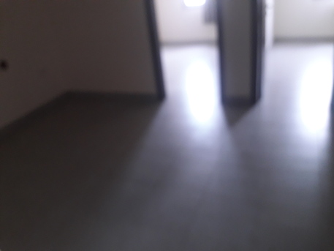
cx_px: 167
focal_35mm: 27
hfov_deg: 65.3
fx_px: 261
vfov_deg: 51.4
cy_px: 126
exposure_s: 1/25
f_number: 1.9
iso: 200
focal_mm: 3.6
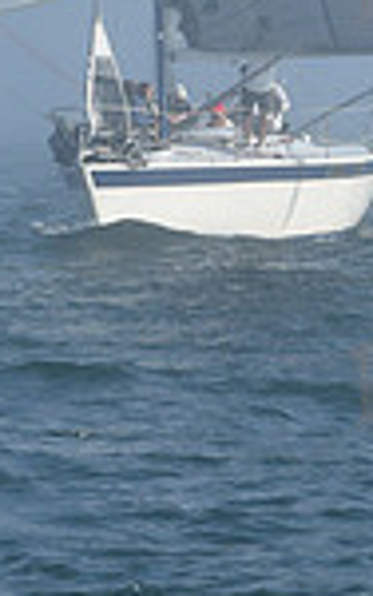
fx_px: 6396
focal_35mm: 394
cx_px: 145
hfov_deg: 3.3
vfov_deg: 5.3
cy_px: -230
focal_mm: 100
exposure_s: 1/1250
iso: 320
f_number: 8
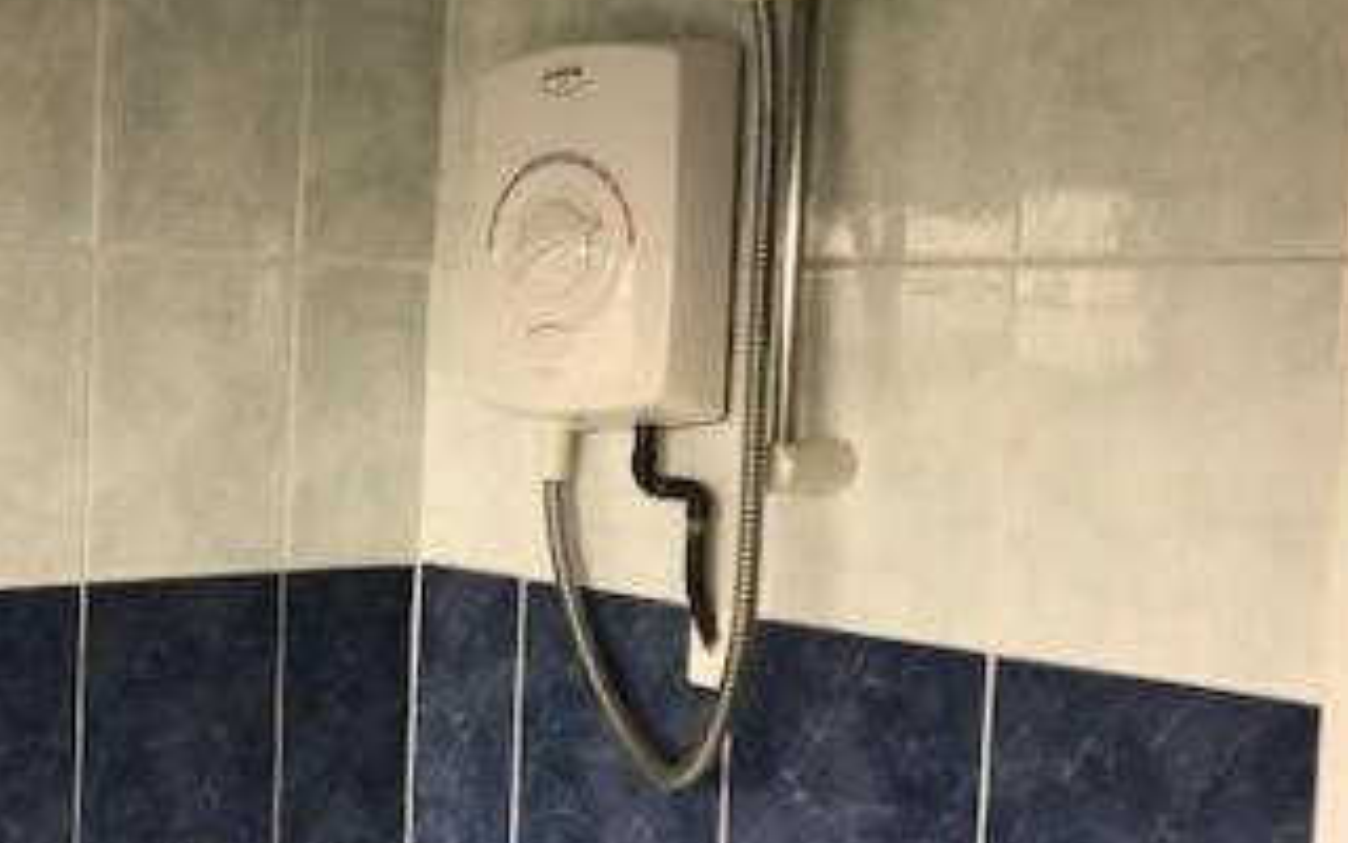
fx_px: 1984
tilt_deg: -3.3
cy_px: 449
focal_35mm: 54
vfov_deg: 24.0
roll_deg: -0.6
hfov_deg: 35.4
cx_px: 141
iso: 25
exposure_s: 1/100
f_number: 1.8
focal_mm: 3.99
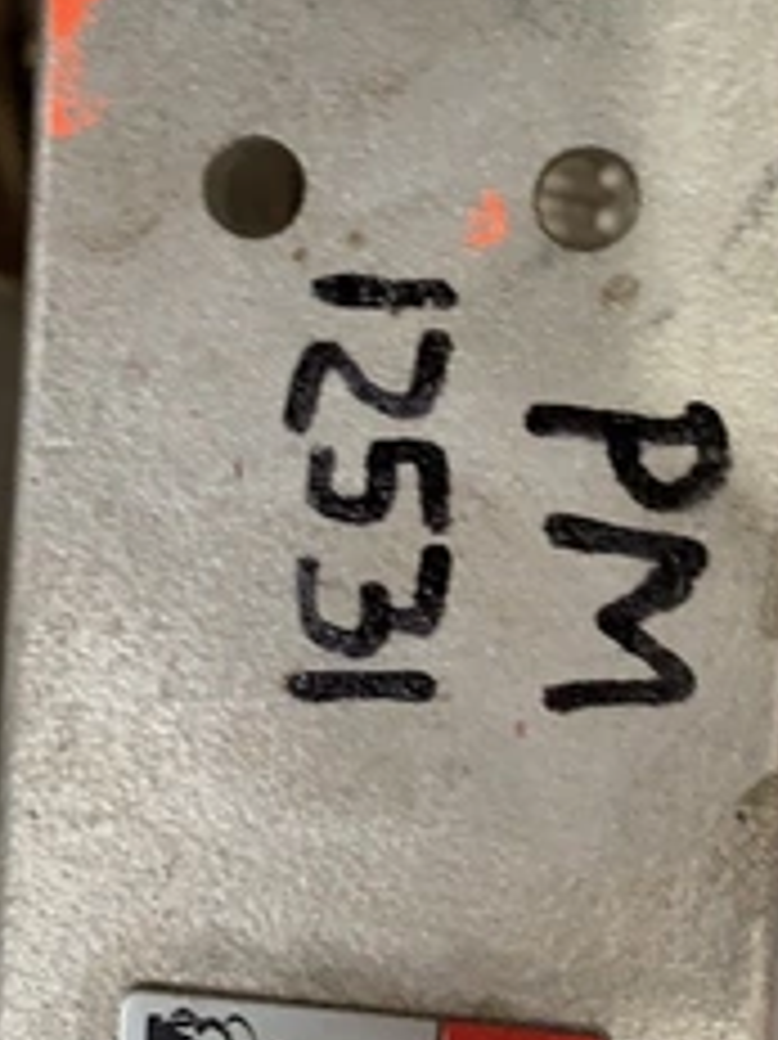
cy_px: 315
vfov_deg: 41.3
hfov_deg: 32.1
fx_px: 1350
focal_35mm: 45
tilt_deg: -82.9
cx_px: 441
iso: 400
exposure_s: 1/47
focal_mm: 4.25
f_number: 1.8
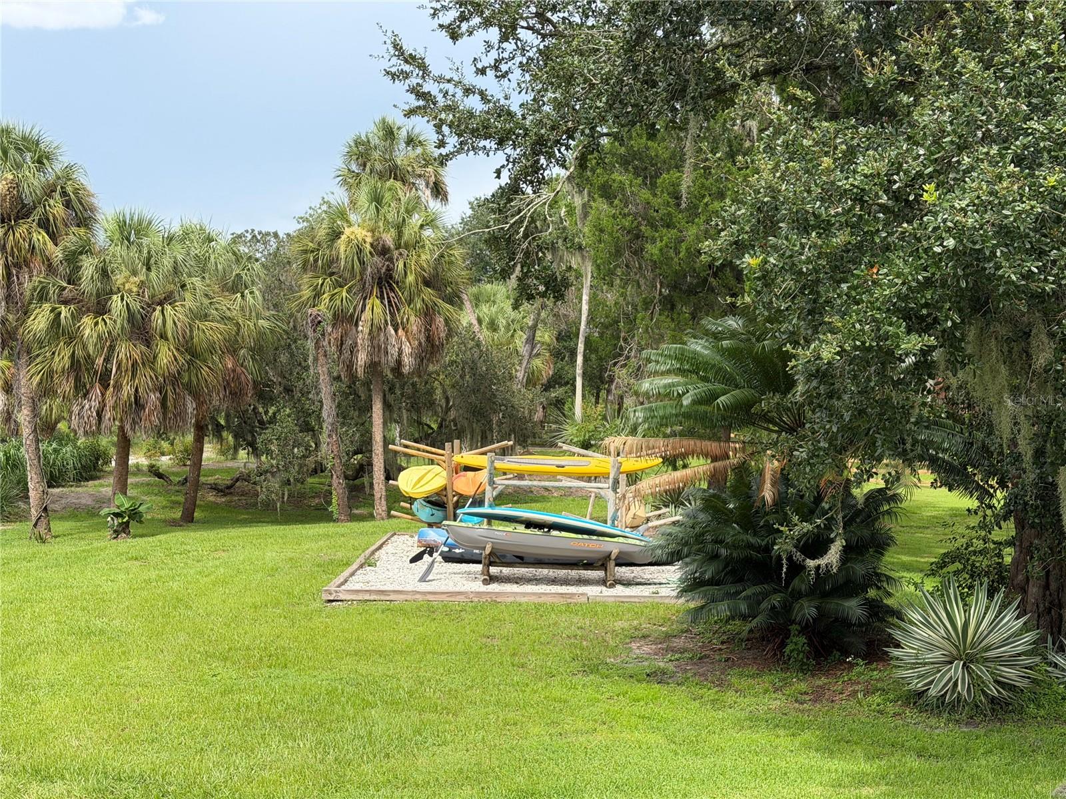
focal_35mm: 48
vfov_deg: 30.3
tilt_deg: -1.8
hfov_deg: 39.7
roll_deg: -1.4
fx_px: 1478
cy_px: 400
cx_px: 533
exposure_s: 1/2273
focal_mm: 6.76
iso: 64
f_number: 1.78
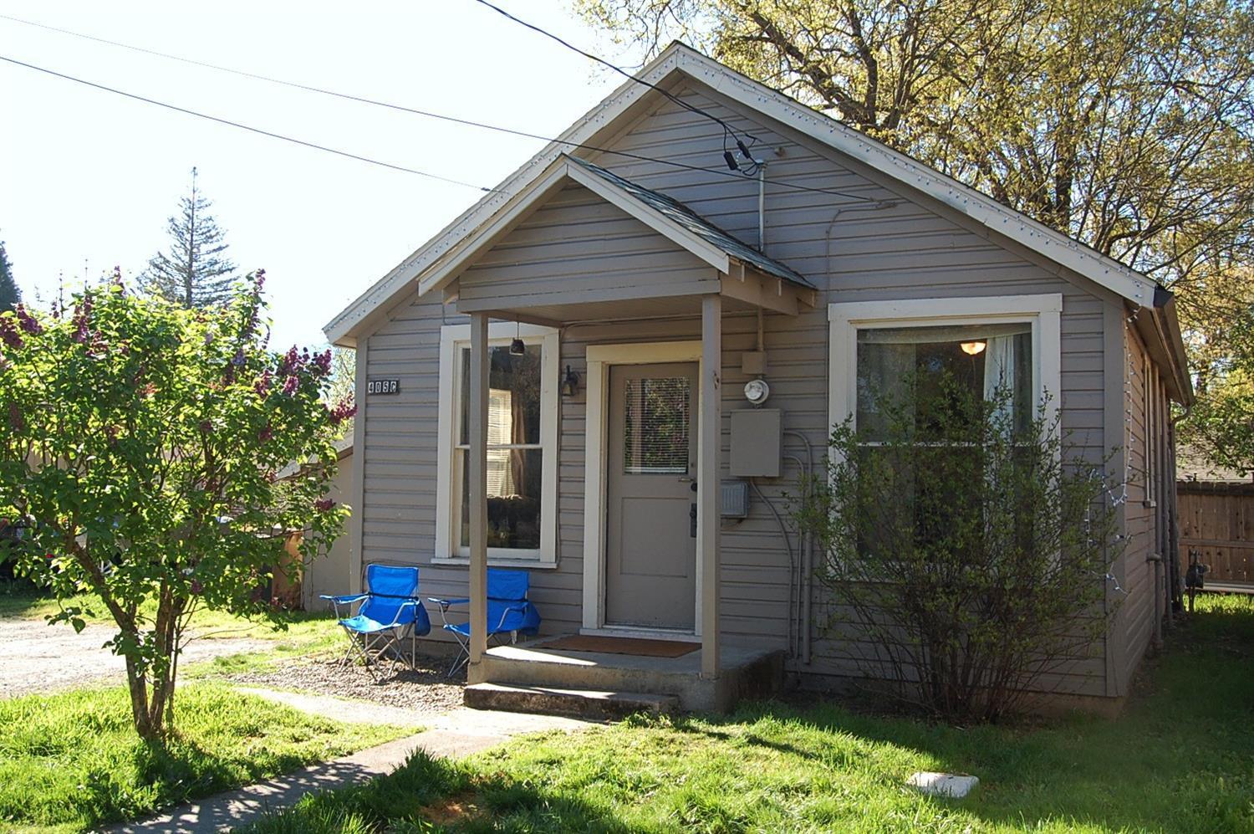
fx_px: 1201
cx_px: 627
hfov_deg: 55.2
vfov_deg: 38.3
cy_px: 417
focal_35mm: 34
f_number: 9
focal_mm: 23
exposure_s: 1/125
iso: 400
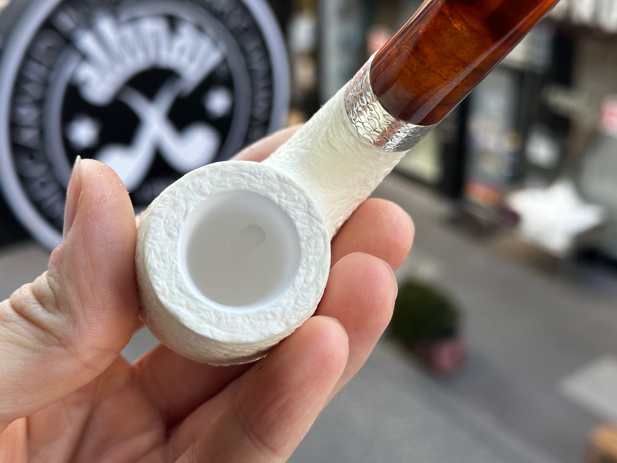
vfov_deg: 30.3
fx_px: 856
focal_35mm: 48
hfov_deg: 39.7
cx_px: 308
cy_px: 232
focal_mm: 6.86
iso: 50
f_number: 1.78
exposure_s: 1/205
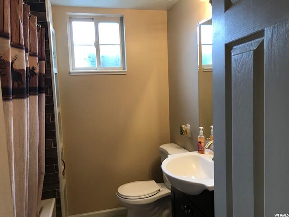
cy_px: 108
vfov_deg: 49.7
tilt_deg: -4.7
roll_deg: +2.3
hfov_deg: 63.4
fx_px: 234
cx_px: 144
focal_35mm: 28
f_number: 1.8
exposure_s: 1/30
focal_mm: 3.99
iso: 25
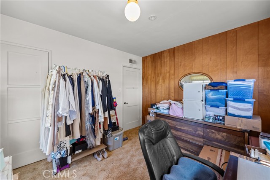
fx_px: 98
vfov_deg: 85.5
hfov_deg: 108.3
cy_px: 90
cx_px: 135
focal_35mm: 13
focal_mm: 13
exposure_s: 1
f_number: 9
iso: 250
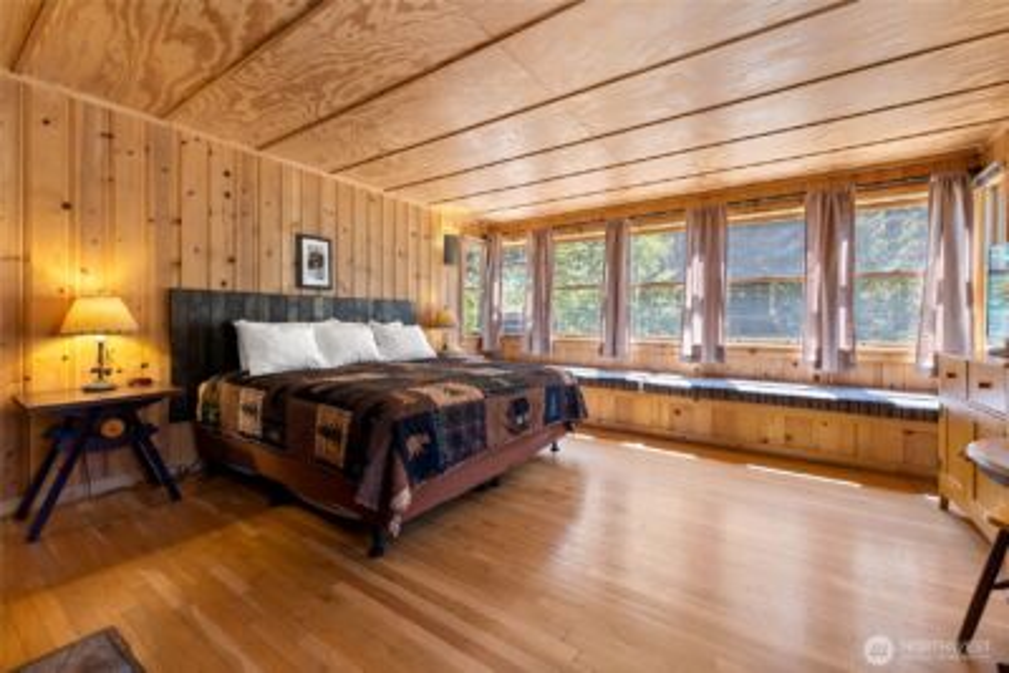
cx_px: 504
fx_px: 393
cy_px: 336
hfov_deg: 104.2
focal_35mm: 14
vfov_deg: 81.3
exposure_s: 1/40
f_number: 2.8
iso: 400
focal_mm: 14
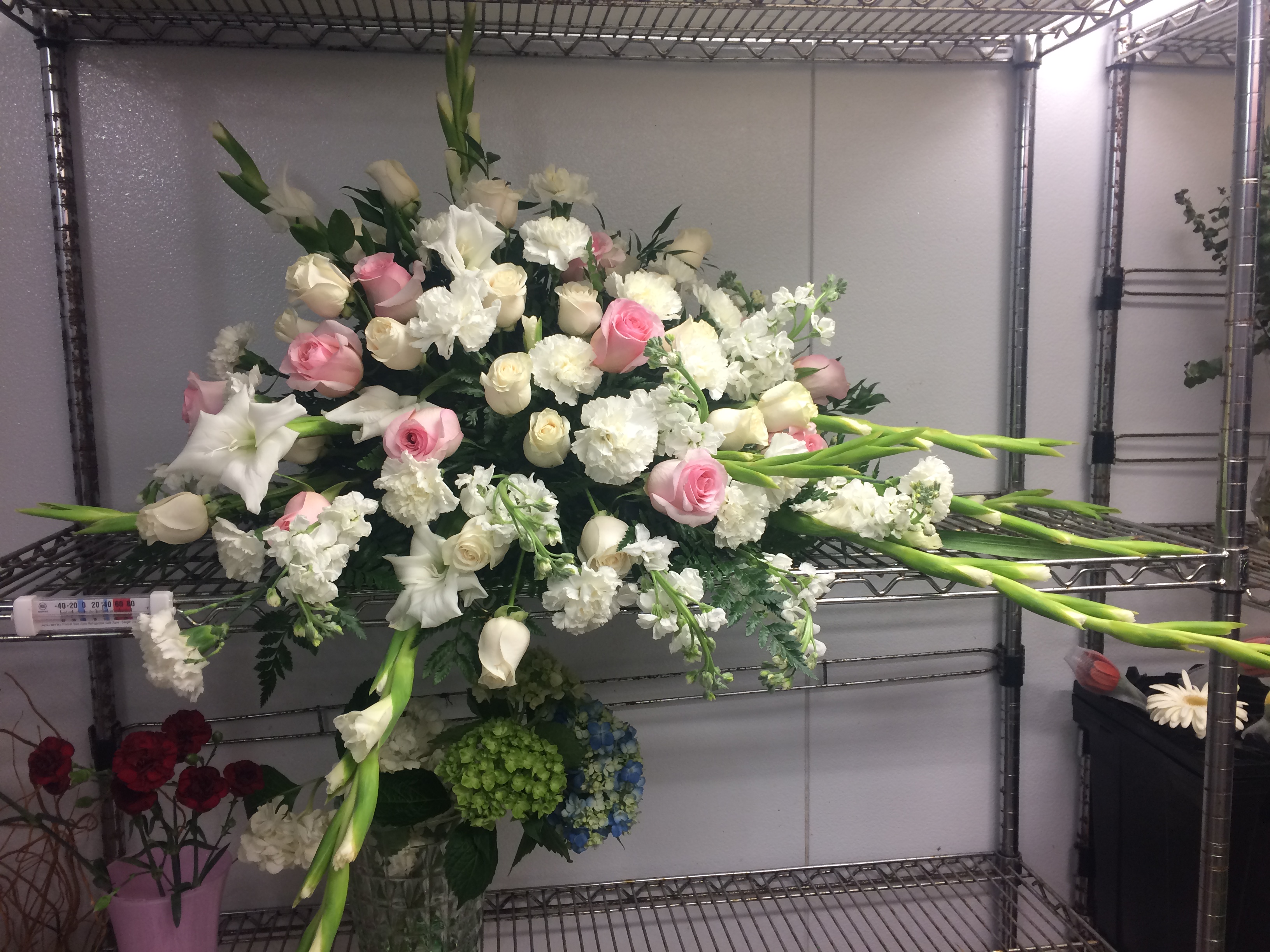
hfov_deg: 61.7
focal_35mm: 29
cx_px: 635
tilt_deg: -7.5
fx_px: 1064
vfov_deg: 48.2
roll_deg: +1.6
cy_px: 476
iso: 40
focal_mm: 4.15
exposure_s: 1/40
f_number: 2.2
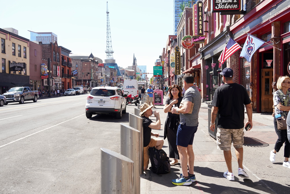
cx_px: 145
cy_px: 97
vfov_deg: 42.3
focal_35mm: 31
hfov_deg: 60.3
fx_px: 250
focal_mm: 31
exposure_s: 1/100
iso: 400
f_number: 7.1
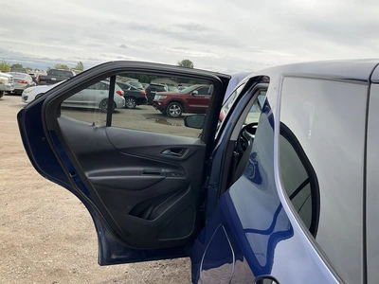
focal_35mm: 29
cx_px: 190
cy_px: 142
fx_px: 318
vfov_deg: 48.2
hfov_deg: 61.7
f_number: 1.8
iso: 25
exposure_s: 1/792
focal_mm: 3
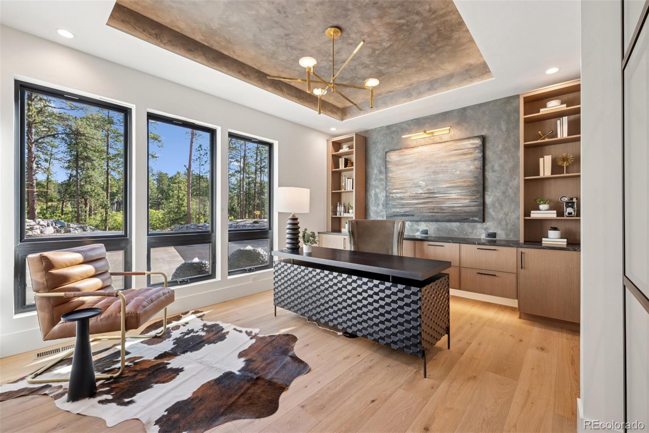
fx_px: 270
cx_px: 324
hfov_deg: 100.4
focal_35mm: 15
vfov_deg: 77.3
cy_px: 216
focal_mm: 15
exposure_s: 1/4
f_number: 11
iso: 100
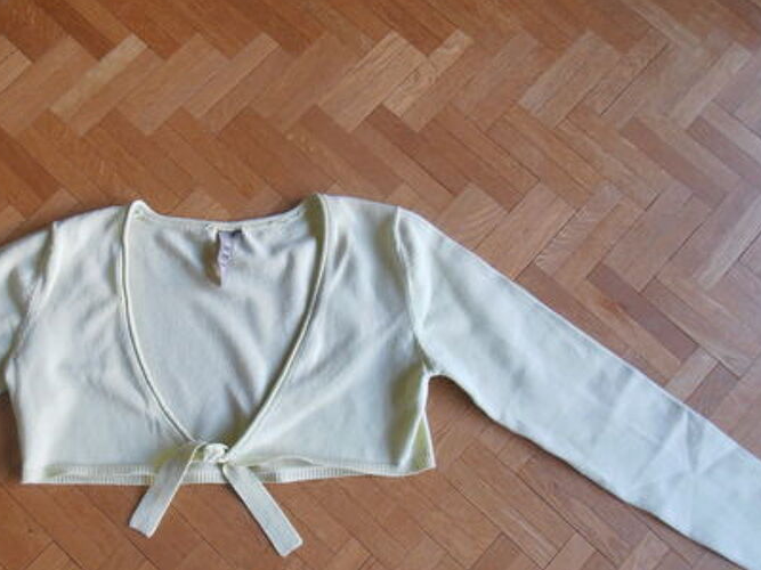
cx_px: 213
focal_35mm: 36
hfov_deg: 49.8
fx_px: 791
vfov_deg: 39.5
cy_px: 329
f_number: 3
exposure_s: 1/30
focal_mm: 4.2
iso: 80
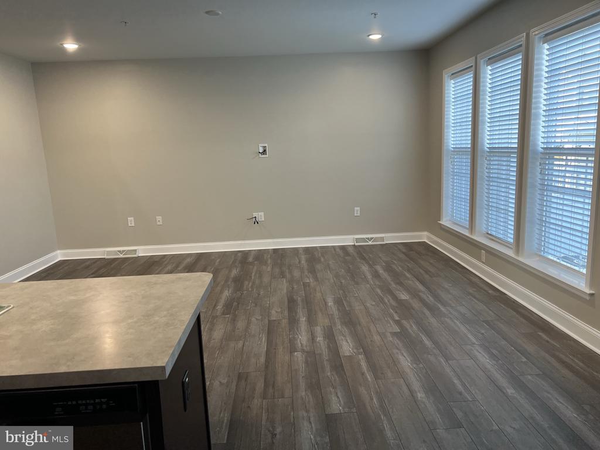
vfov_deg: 53.1
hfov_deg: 67.3
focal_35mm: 26
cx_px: 300
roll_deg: +3.0
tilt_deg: -9.8
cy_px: 225
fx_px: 451
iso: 125
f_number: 1.5
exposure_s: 1/120
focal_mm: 5.7
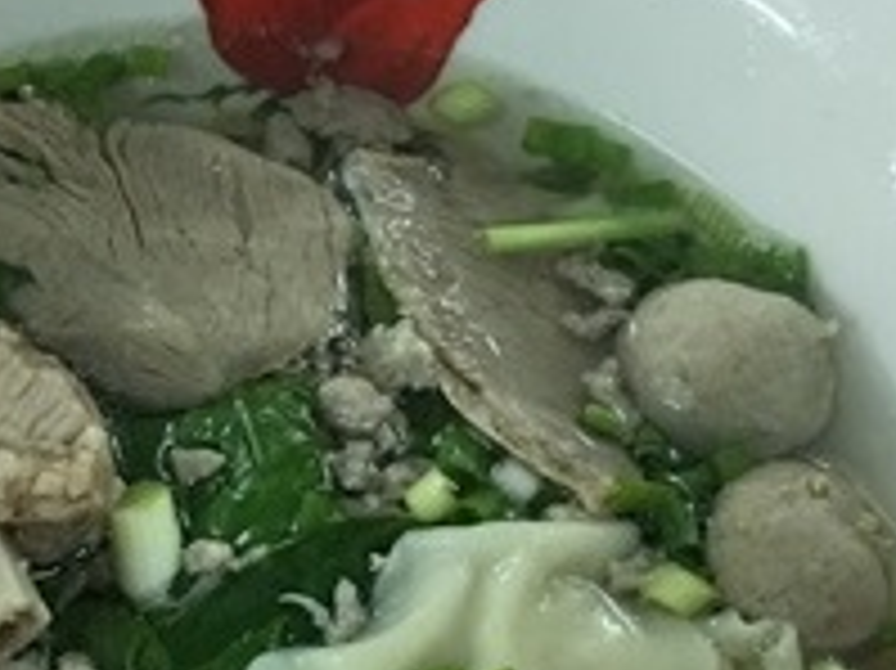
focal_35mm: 73
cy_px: 677
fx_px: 1888
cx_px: 284
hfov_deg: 26.5
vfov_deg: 19.5
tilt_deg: -66.1
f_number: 2.2
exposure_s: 1/10
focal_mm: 4.15
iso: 80
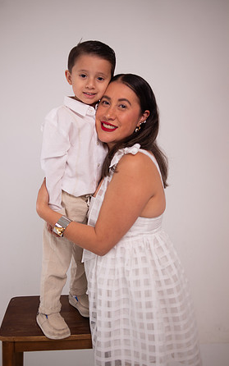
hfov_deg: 35.3
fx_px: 359
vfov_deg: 54.0
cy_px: 183
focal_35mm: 36
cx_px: 107
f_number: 4
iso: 100
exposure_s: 1/250
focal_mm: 35
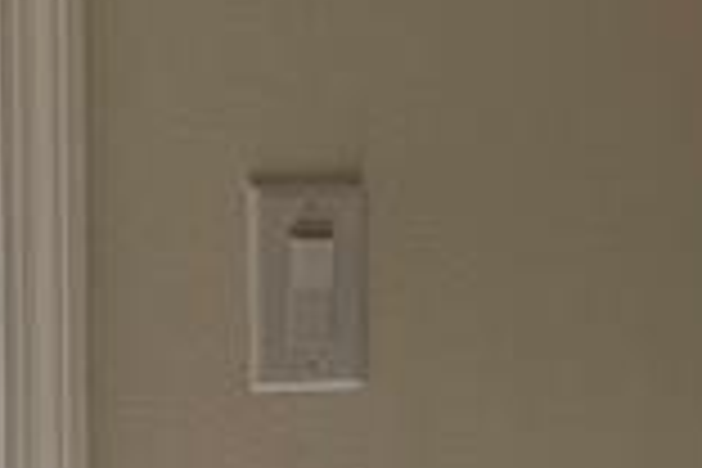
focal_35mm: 208
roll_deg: -2.7
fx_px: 4056
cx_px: 1062
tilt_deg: -8.4
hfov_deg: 9.6
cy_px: 648
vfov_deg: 6.5
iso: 32
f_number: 1.6
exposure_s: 1/550
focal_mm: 4.2
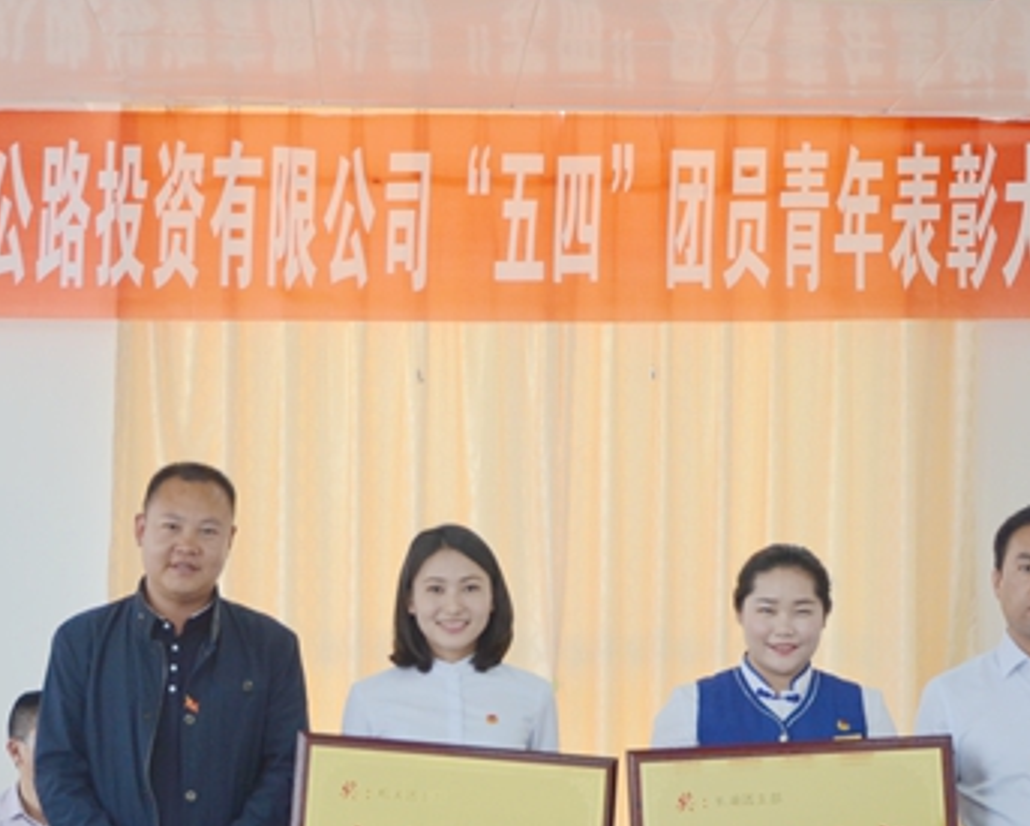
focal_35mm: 86
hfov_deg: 22.2
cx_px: 438
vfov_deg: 17.9
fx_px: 2624
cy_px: 526
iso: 400
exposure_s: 1/80
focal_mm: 30
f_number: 4.5
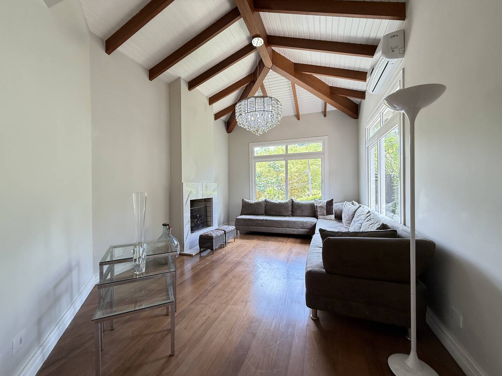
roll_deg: +0.2
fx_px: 203
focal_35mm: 14
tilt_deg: -0.1
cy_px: 188
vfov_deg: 85.7
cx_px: 251
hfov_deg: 102.1
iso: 160
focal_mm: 2.22
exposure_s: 1/120
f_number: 2.2
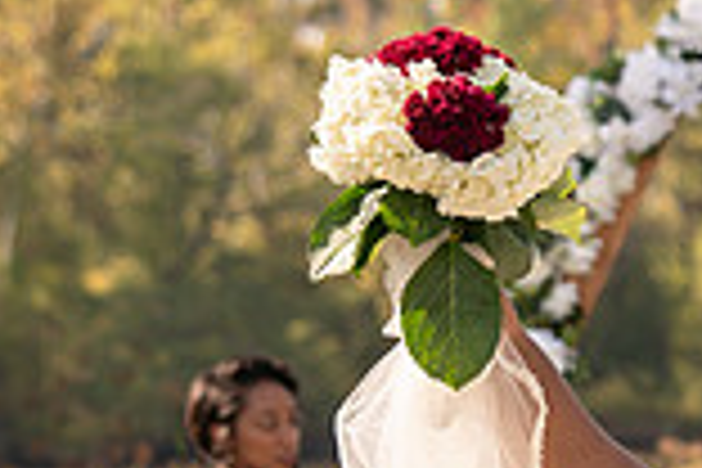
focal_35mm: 302
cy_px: 647
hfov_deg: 6.7
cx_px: 1270
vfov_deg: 4.5
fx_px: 5889
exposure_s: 1/500
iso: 100
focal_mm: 74
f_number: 4
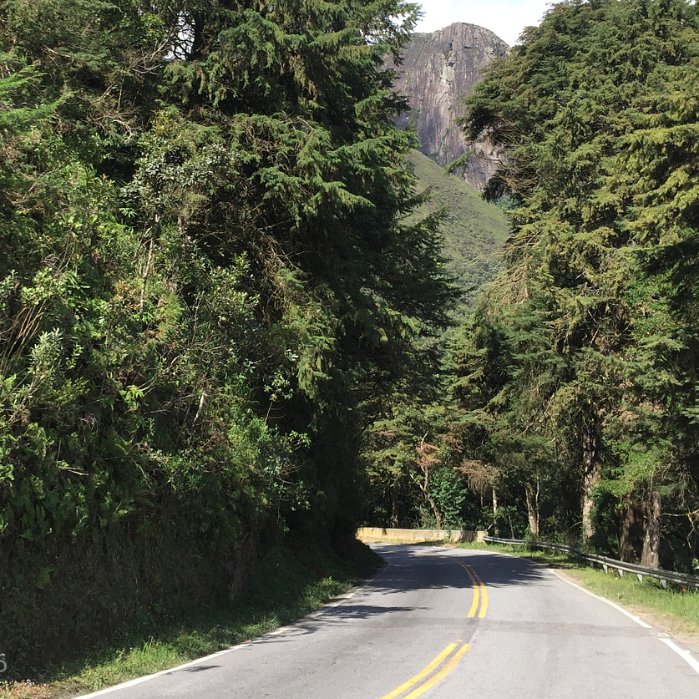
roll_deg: -2.4
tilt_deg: +9.2
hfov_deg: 34.4
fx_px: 1119
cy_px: 228
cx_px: 239
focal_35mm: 49
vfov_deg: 34.3
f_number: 2.2
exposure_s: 1/842
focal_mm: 4.15
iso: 32
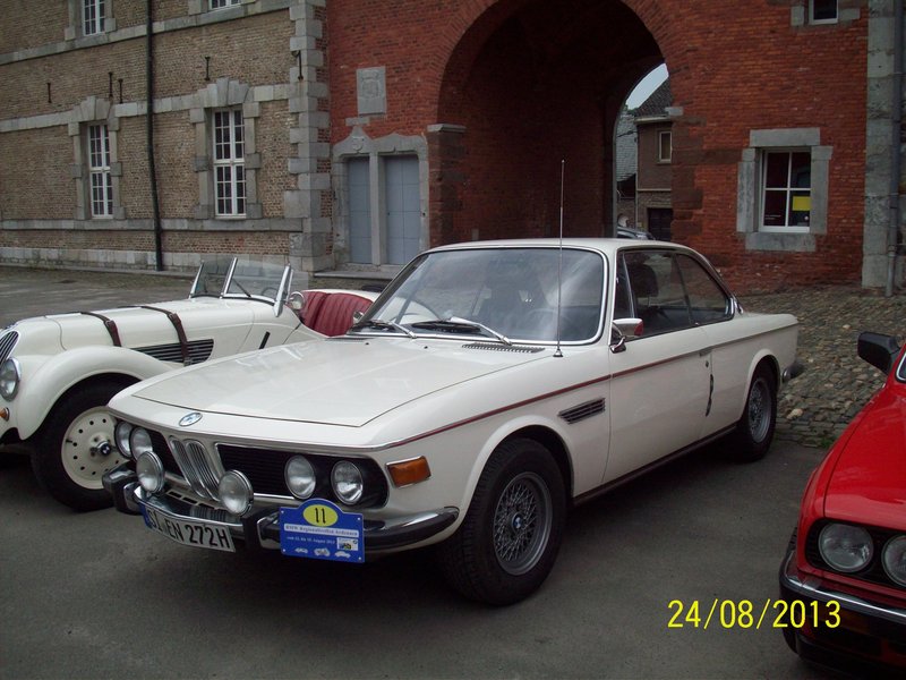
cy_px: 340
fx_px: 968
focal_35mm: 37
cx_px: 453
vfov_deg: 38.7
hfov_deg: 50.1
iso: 80
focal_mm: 6.2
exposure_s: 1/211
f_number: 5.6
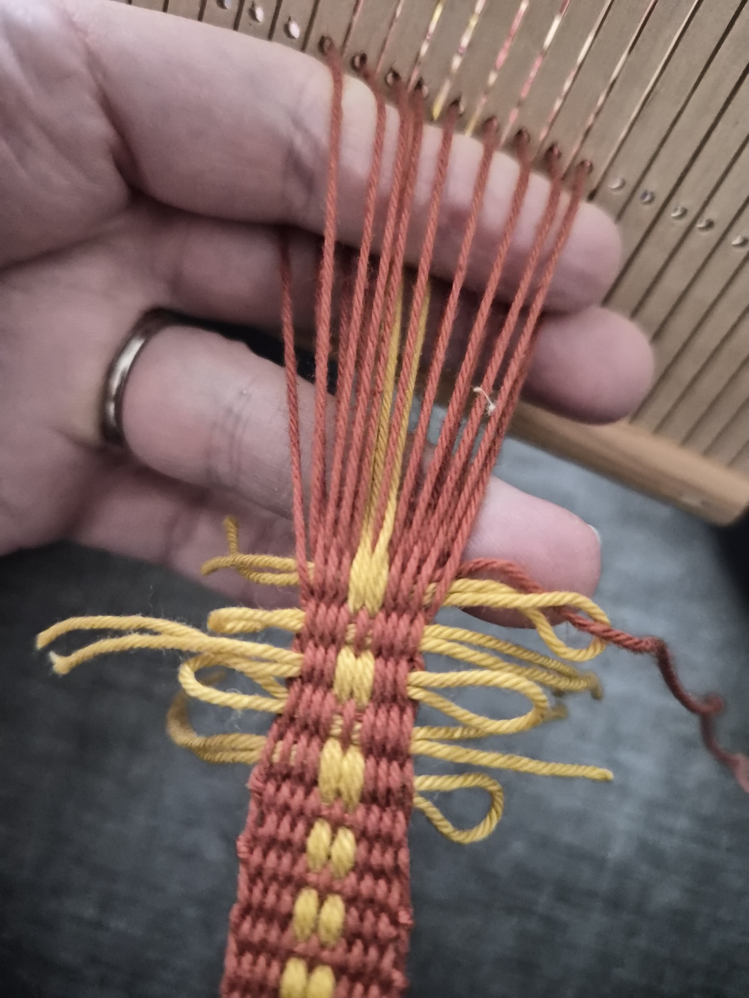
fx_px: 664
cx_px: 374
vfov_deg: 73.9
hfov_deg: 58.9
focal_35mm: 23
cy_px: 499
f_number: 1.8
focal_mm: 5.4
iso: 1600
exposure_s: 1/100
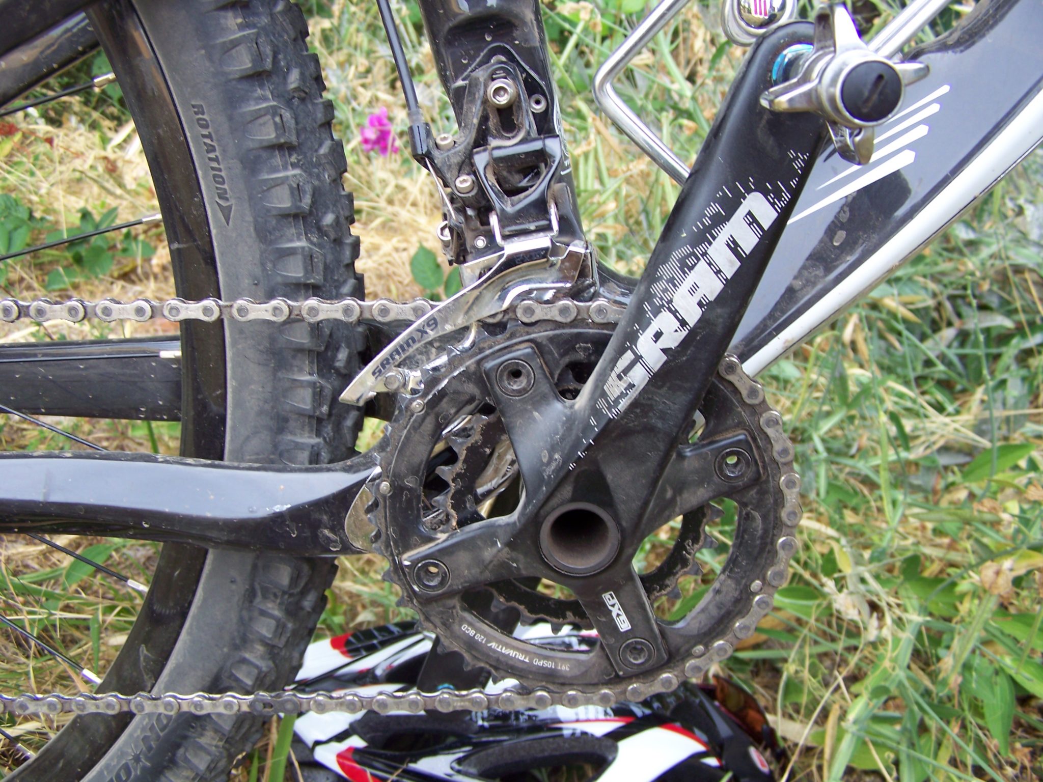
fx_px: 1145
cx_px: 522
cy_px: 391
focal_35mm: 38
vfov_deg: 37.7
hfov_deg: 49.0
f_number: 2.8
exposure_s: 1/40
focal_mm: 6.3
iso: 64
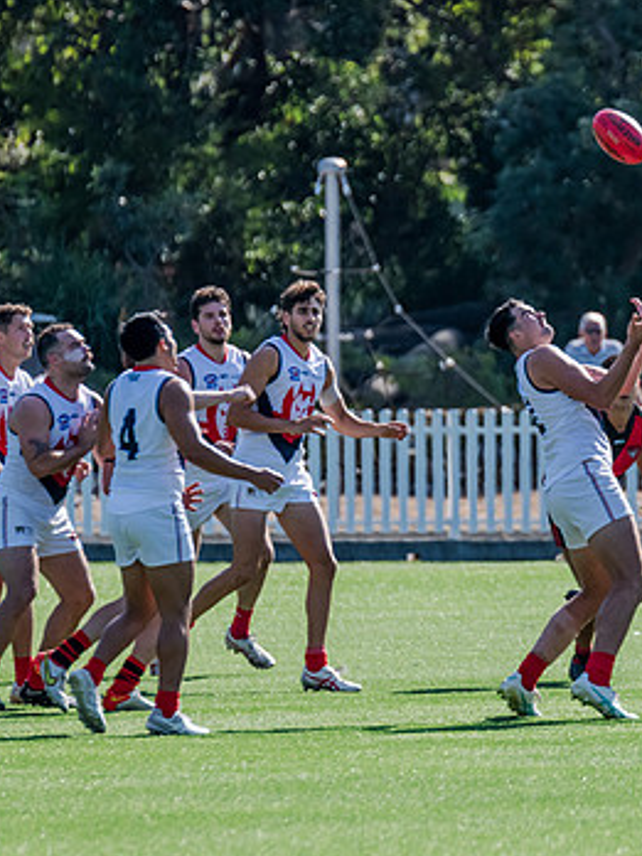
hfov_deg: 2.1
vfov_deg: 2.8
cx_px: 658
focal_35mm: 700
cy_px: 414
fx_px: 17310
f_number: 7.1
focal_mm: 420
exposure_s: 1/1600
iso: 800
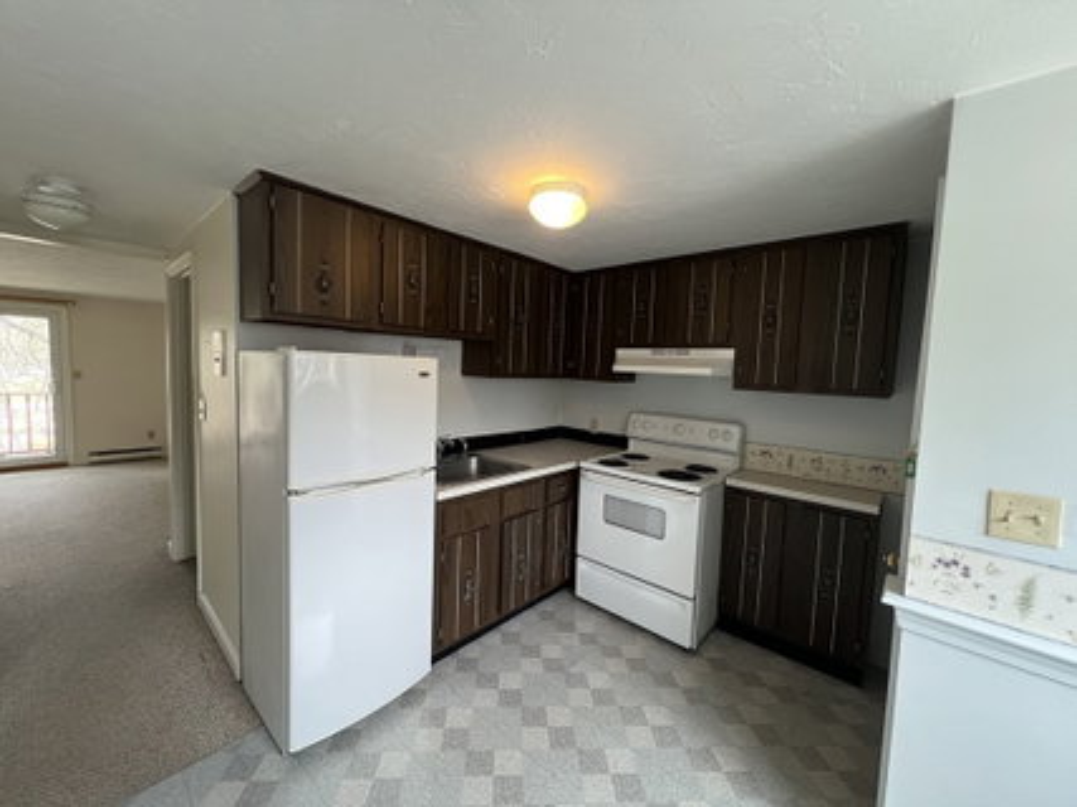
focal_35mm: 13
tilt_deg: -5.2
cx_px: 538
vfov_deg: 89.9
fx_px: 404
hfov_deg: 106.2
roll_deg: -1.8
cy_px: 404
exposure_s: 1/120
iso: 200
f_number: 1.8
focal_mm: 1.57
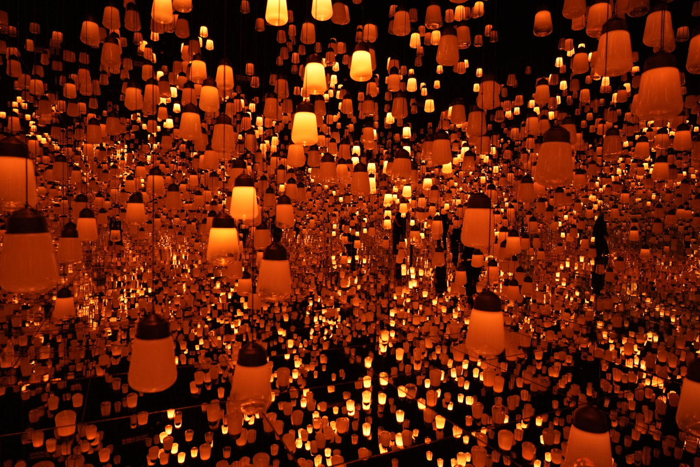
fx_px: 467
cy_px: 234
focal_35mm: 24
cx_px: 350
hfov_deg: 73.7
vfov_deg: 53.2
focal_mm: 24
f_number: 4
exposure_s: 1/60
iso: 3200
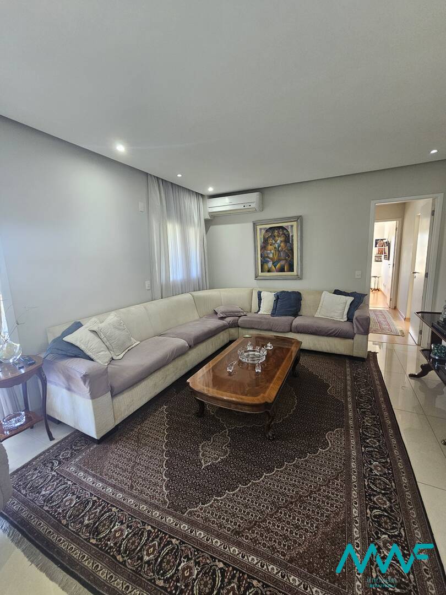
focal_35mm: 13
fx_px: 223
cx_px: 223
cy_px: 298
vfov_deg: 106.2
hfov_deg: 89.9
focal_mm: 2.2
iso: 250
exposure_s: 1/60
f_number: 2.2
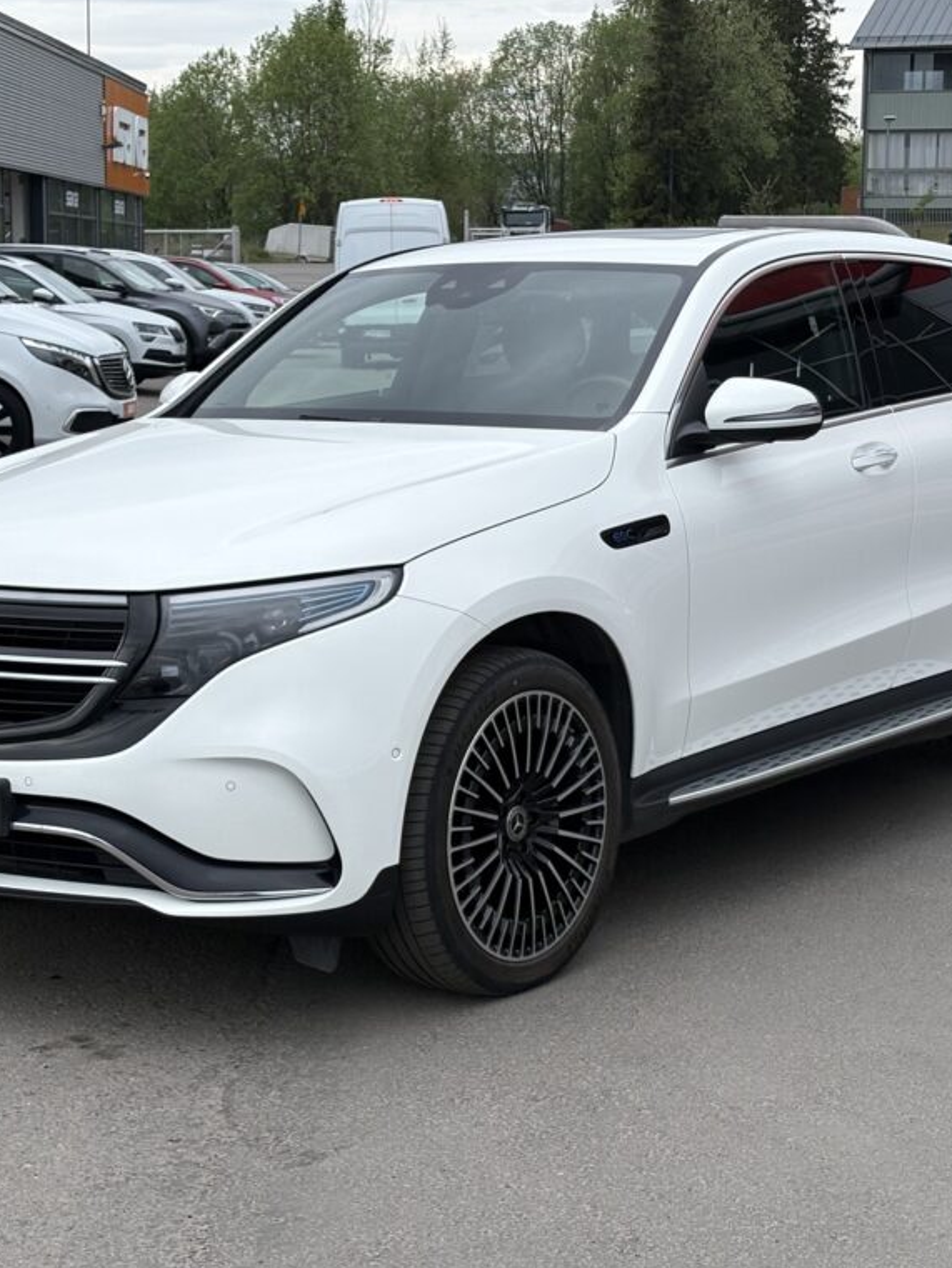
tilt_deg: -7.4
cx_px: 470
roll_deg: +0.2
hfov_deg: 21.0
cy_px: 630
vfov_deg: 27.8
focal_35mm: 70
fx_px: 2566
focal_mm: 5.96
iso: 40
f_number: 1.6
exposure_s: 1/1553
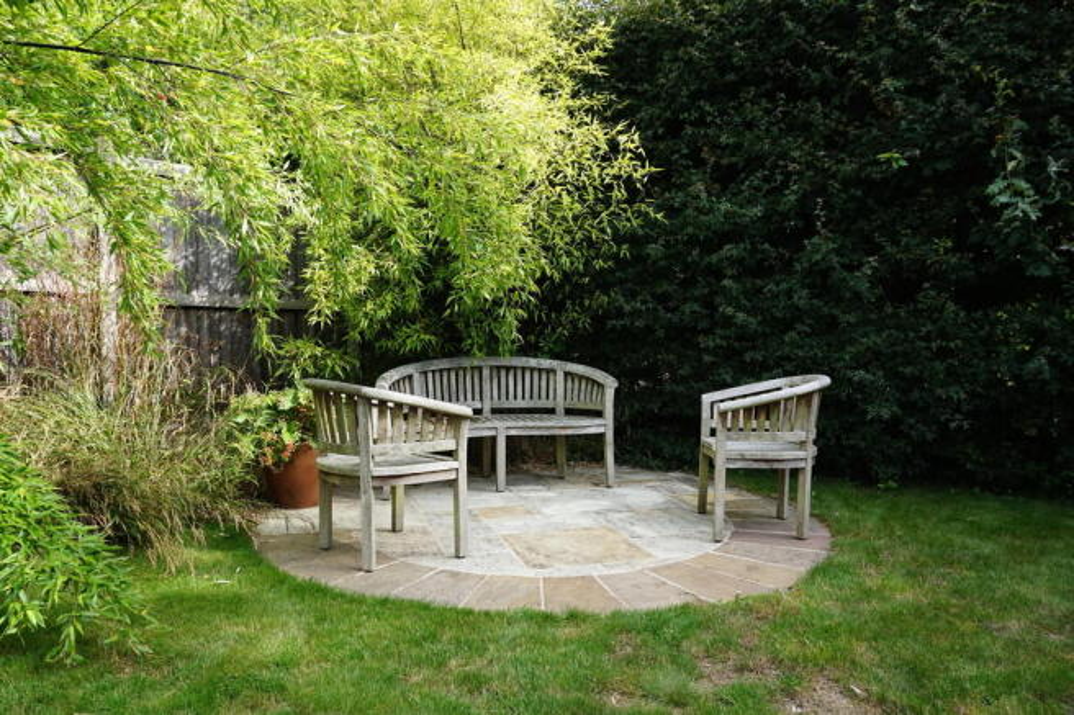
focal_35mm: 24
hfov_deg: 73.8
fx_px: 716
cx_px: 537
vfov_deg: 53.1
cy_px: 358
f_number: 7.1
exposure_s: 1/80
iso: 100
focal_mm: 16
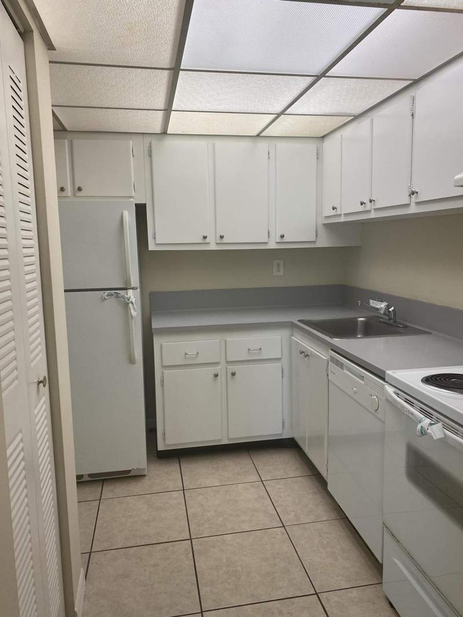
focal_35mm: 26
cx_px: 232
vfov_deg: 67.3
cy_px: 308
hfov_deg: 53.1
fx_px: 463
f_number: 1.8
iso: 100
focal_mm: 4.25
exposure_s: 1/120
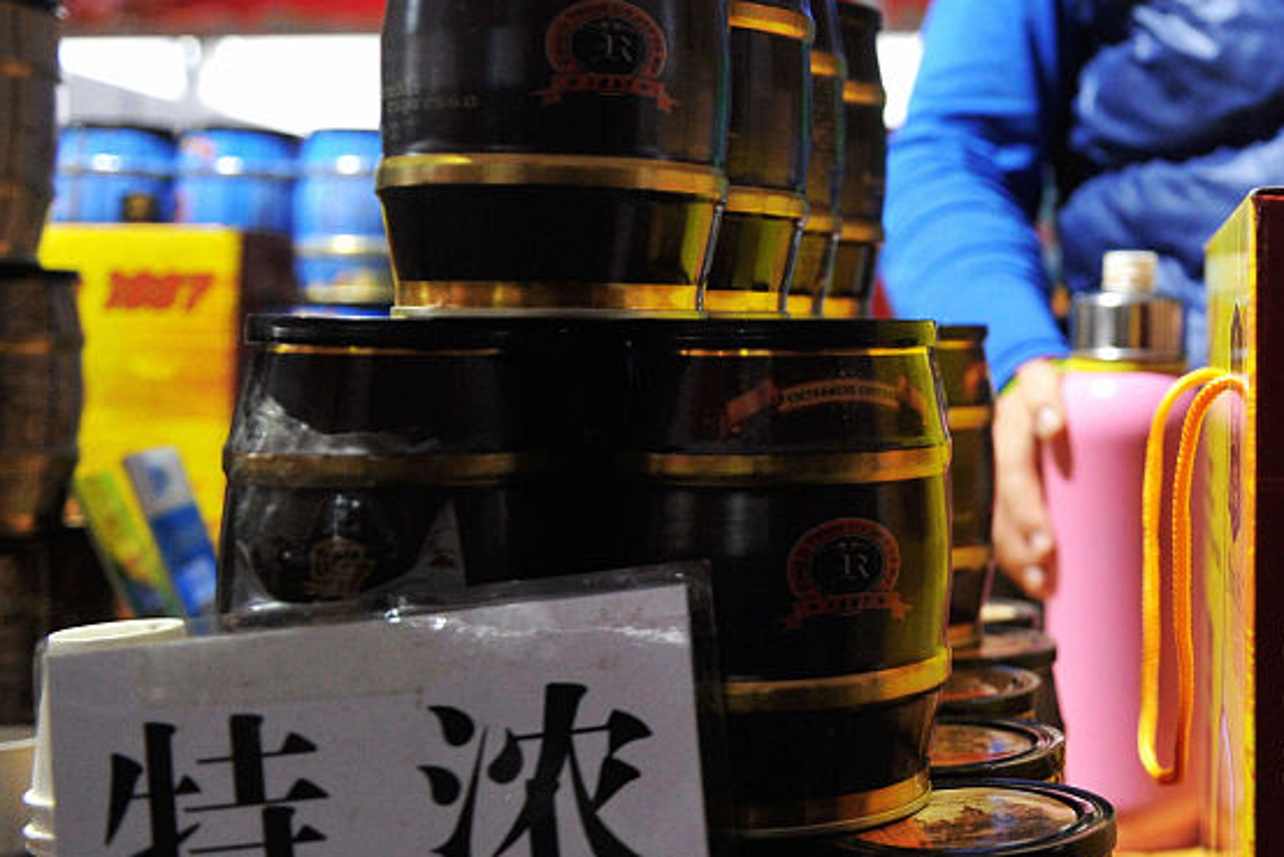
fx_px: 1855
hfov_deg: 34.1
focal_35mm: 52
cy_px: 163
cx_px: 1344
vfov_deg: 25.5
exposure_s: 1/500
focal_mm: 24
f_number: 3.2
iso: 2500
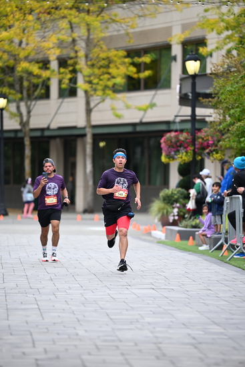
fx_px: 2040
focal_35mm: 200
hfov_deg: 6.9
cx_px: 122
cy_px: 184
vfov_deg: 10.3
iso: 640
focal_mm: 200
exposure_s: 1/2000
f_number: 2.8
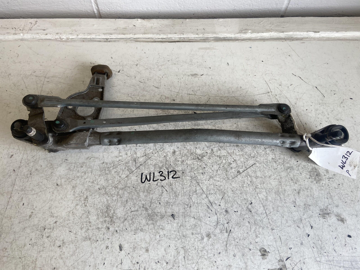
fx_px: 270
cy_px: 135
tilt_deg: -60.5
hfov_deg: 67.3
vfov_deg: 53.1
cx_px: 180
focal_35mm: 26
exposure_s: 1/101
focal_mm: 4.25
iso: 32
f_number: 1.8
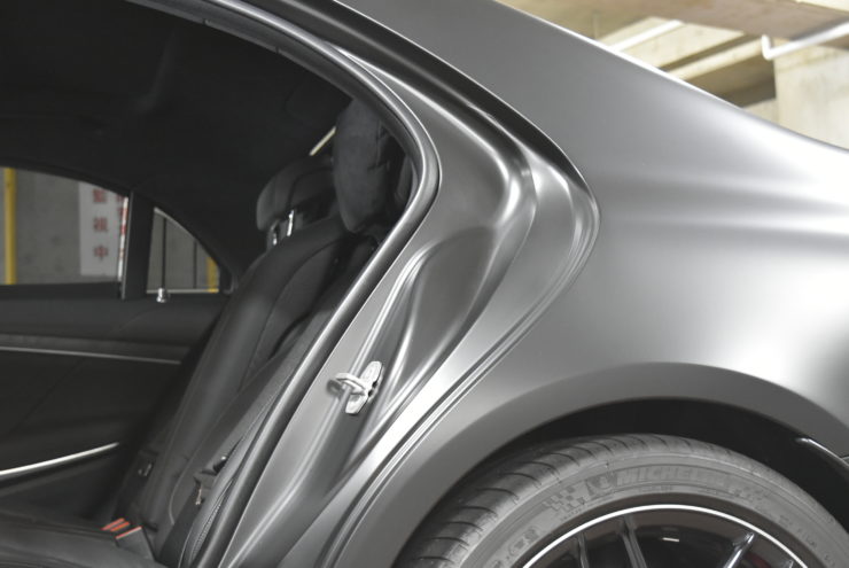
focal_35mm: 52
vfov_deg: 25.8
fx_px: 1239
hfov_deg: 37.8
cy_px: 284
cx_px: 424
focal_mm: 35
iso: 3200
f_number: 4.5
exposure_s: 1/8
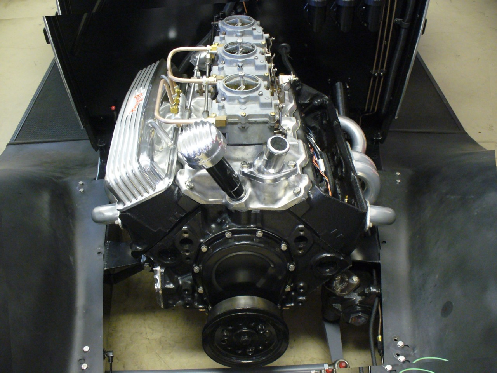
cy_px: 186
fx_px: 531
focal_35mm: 37
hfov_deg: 50.1
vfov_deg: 38.7
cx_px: 248
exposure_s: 1/8
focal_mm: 6.1
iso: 200
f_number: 2.8
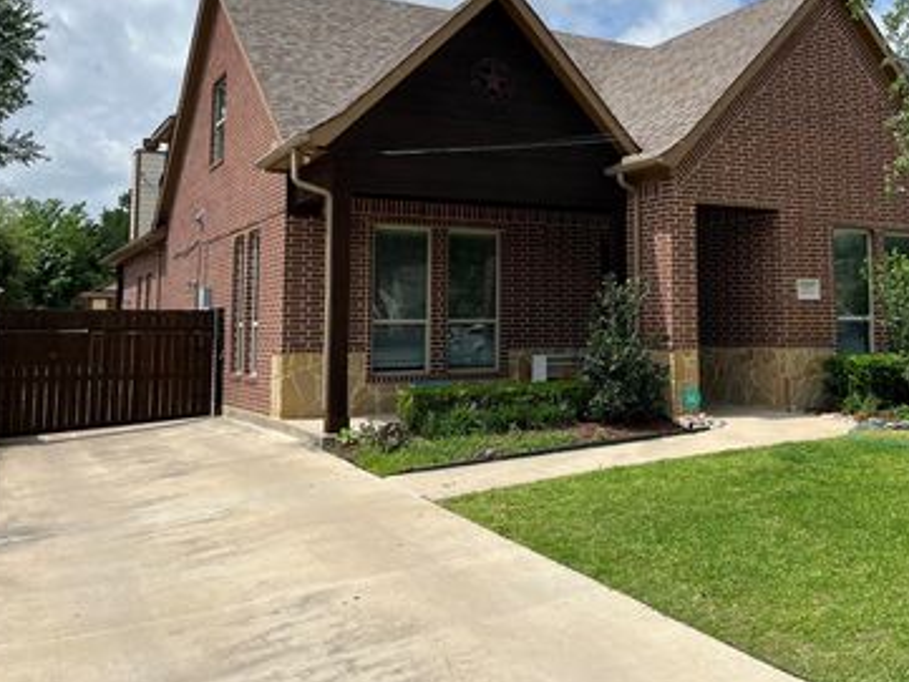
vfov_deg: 39.2
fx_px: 946
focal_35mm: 36
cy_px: 228
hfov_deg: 50.5
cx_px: 597
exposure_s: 1/5076
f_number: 1.6
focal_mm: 5.1
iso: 50
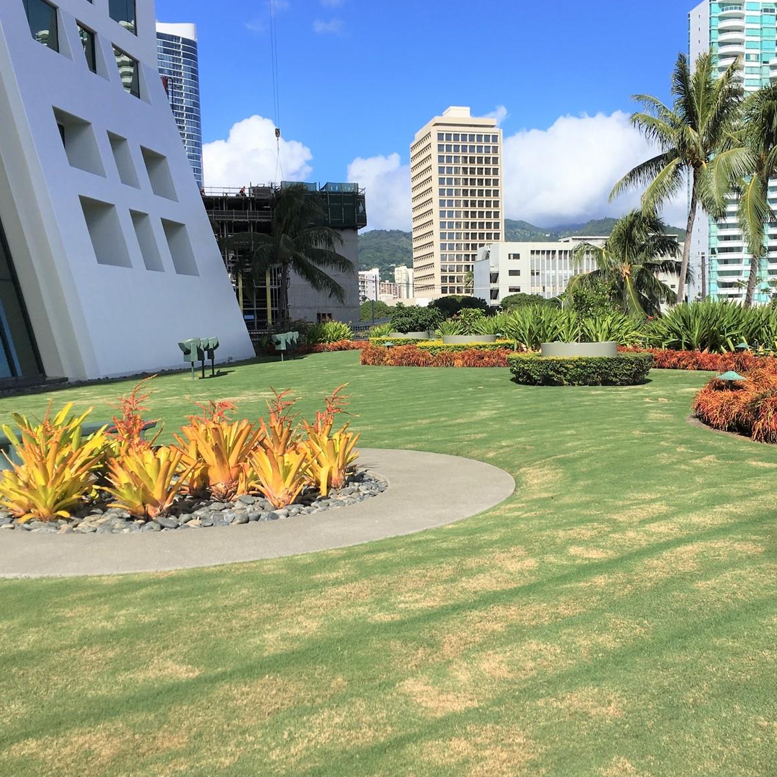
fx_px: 889
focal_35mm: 35
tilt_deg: -5.4
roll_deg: -0.4
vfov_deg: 47.2
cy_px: 385
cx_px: 480
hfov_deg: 46.8
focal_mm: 4.15
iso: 25
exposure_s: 1/2262
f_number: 2.2
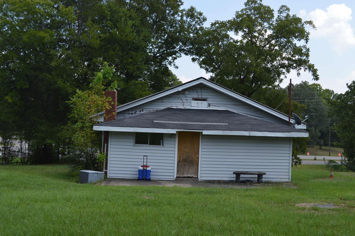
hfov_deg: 44.5
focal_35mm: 44
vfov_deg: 30.5
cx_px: 189
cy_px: 117
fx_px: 433
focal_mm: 26
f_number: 5.6
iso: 110
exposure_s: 1/250
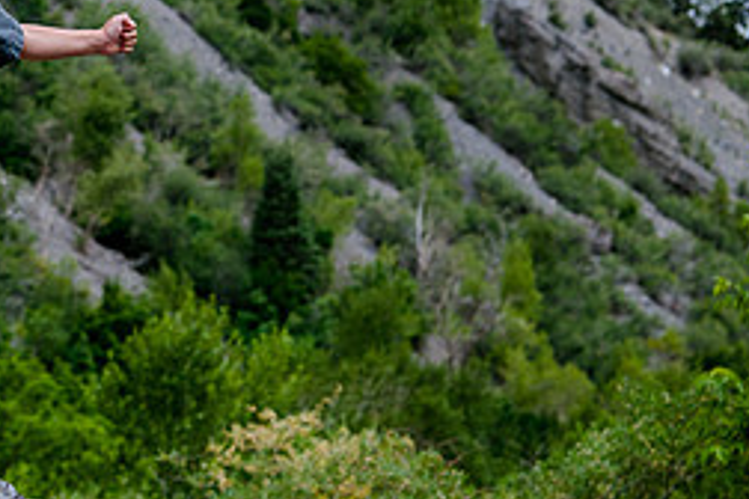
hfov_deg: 13.6
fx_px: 3100
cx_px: -4
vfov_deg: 9.2
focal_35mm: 149
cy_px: 48
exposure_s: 1/250
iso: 400
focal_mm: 62
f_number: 5
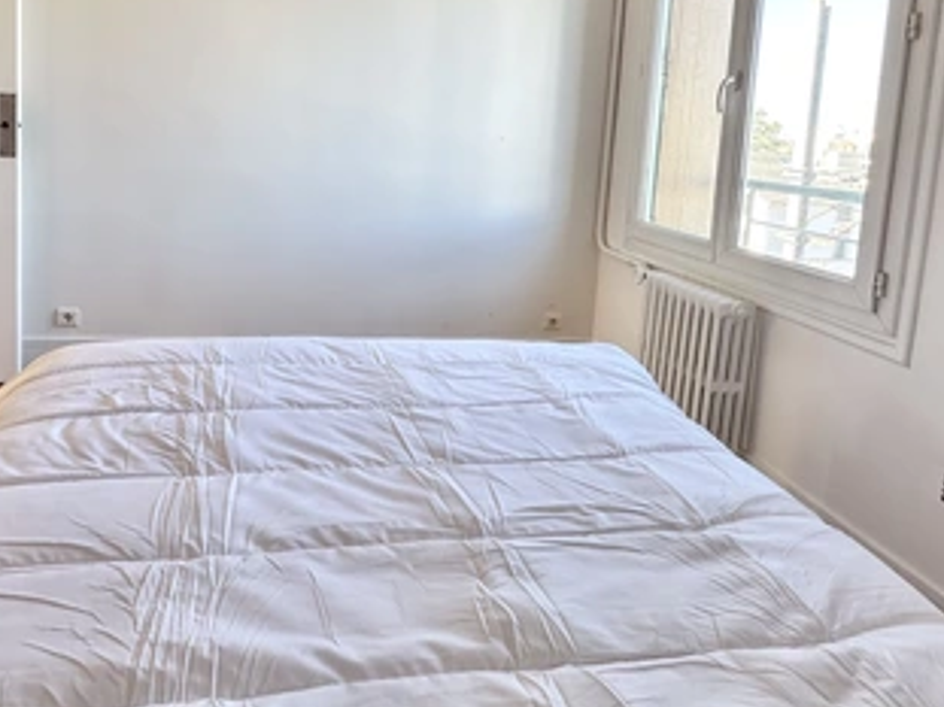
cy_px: 197
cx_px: 399
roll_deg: -3.1
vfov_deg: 54.7
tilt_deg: -4.6
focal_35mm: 24
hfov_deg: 71.2
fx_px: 654
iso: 64
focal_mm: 2.22
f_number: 2.2
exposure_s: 1/99
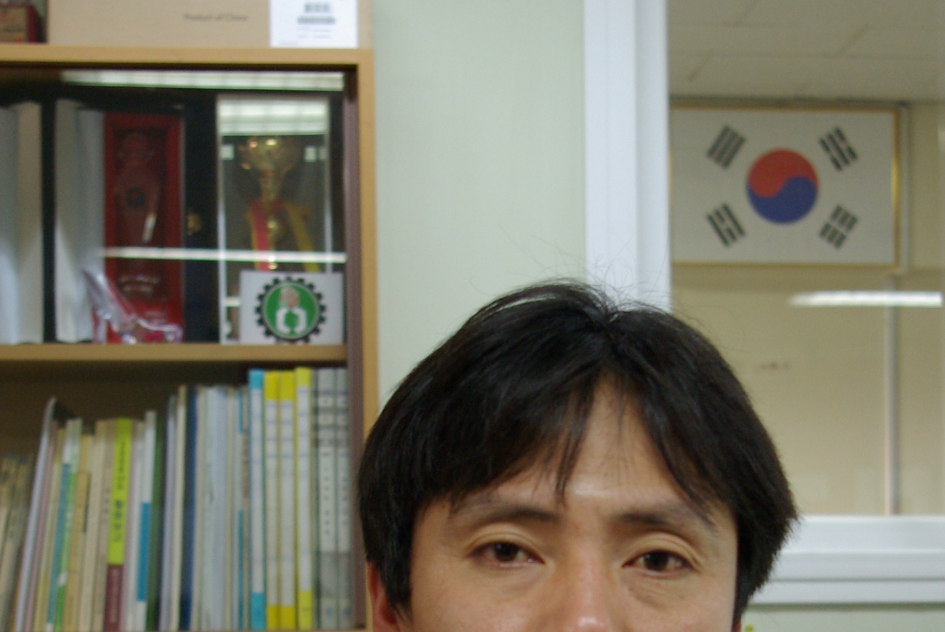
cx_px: 583
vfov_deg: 12.9
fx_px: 2762
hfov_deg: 19.4
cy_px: 668
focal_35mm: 105
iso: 400
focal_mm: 31
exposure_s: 1/8
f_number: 4
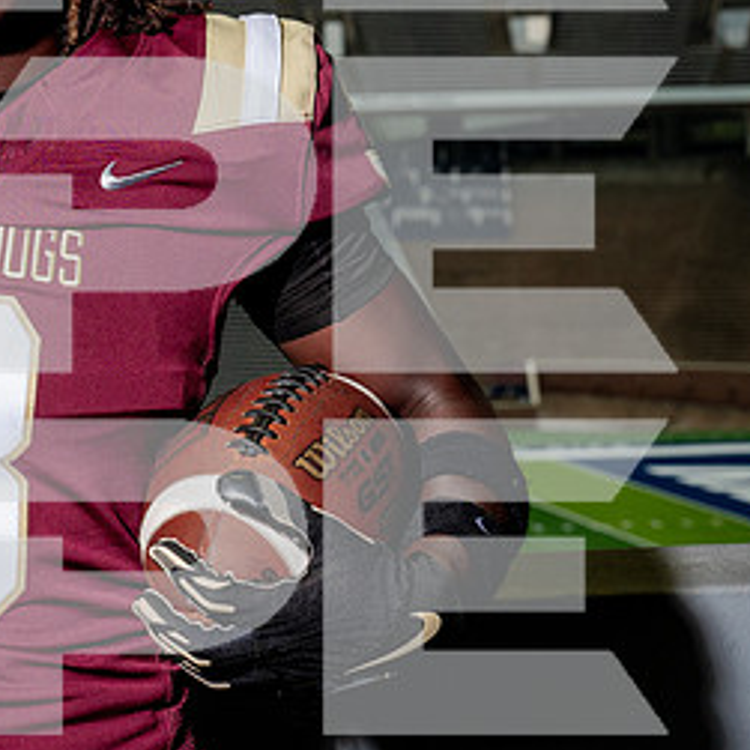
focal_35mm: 105
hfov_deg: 16.1
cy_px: 217
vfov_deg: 16.5
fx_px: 2574
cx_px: -84
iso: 640
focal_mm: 50
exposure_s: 1/250
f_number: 6.3
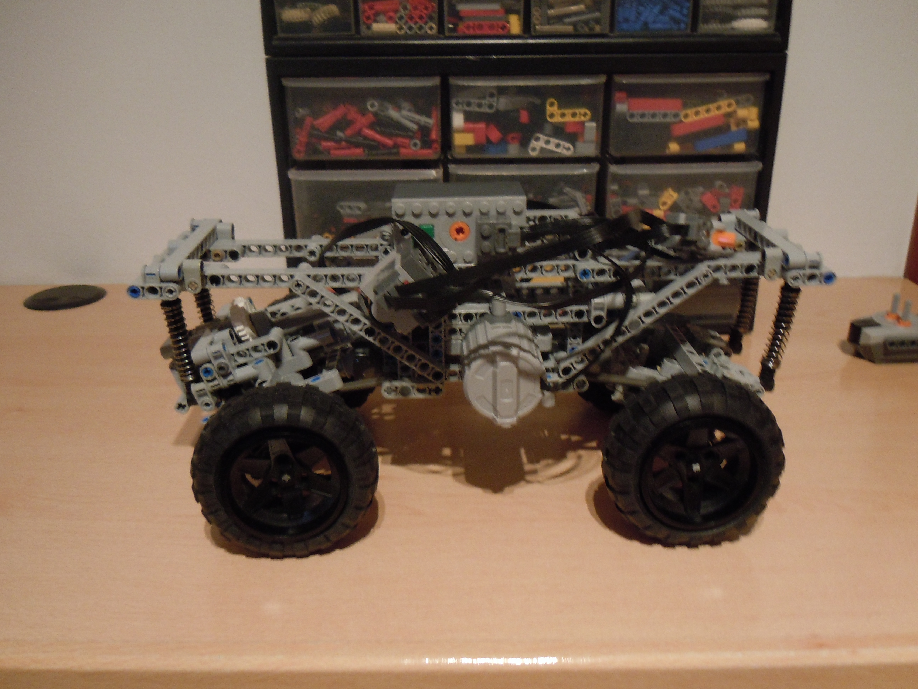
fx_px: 796
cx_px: 459
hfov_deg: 60.0
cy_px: 344
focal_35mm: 30
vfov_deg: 46.8
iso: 400
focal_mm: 5.4
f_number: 3.5
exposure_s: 1/6
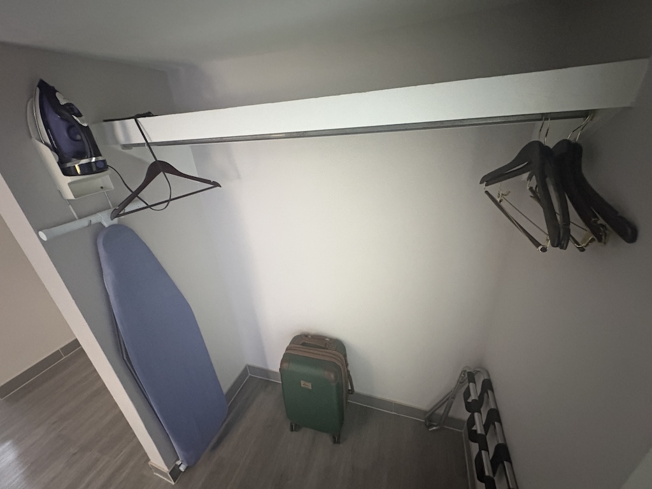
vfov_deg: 85.7
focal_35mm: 14
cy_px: 244
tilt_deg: -24.9
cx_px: 326
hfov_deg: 102.1
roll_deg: +5.4
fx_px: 264
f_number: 2.2
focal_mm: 2.22
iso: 1000
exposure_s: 1/40
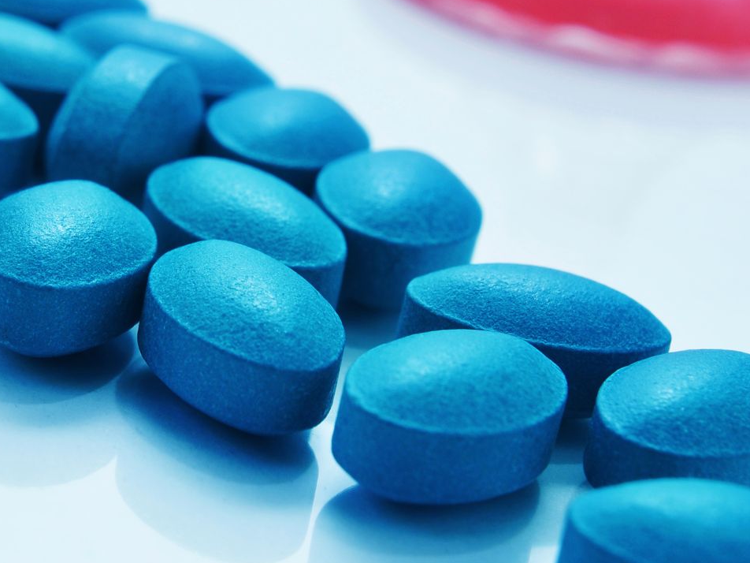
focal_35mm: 108
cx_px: 232
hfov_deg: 18.1
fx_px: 2341
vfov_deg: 13.7
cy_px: 144
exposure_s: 1/60
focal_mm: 35
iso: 200
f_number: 10
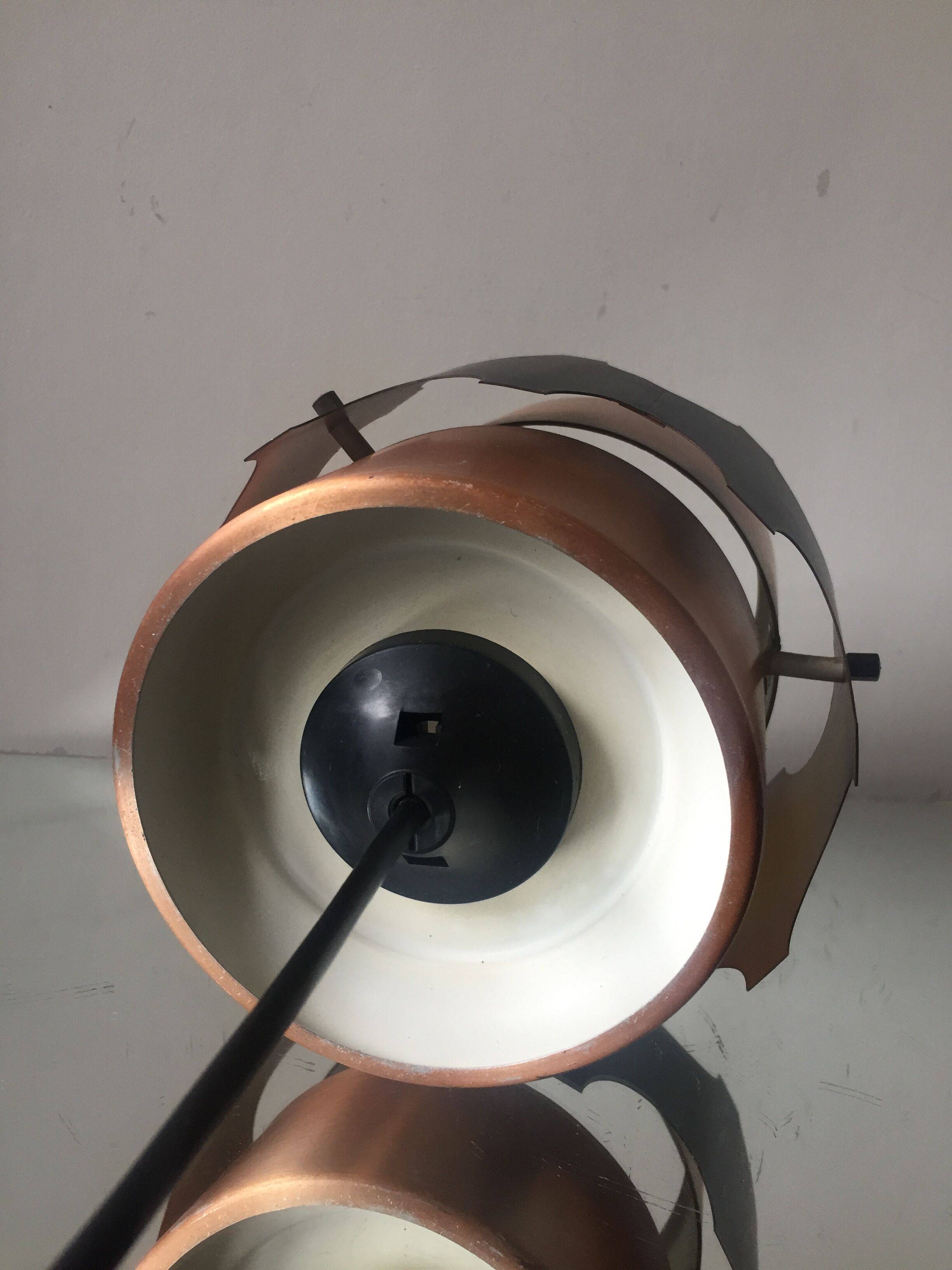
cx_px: 476
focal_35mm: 29
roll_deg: -5.4
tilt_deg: -10.1
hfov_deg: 48.2
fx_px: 1063
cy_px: 635
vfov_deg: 61.7
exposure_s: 1/33
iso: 50
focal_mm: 4.15
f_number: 2.2
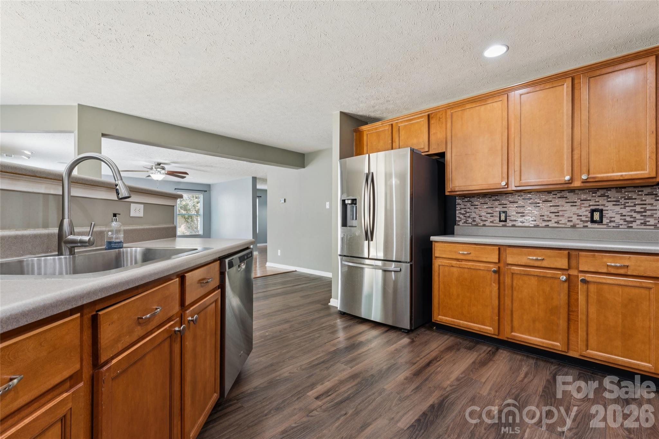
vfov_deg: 72.7
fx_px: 298
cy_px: 220
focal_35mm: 16
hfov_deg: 95.7
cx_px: 330
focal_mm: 16.3
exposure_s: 1
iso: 100
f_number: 13
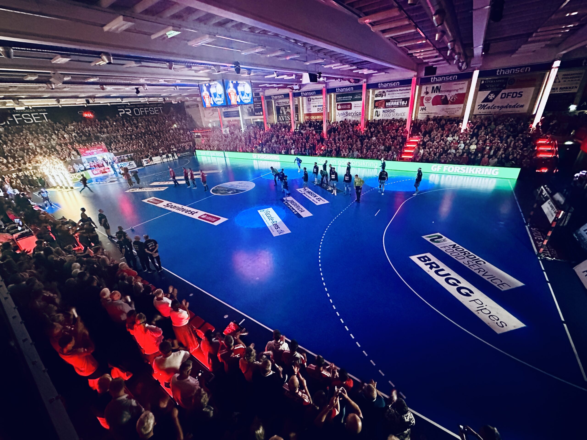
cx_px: 294
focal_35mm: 14
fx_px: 237
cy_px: 220
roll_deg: +4.8
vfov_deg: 85.7
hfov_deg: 102.1
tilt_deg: -25.5
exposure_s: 1/38
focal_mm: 2.22
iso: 1250
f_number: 2.2
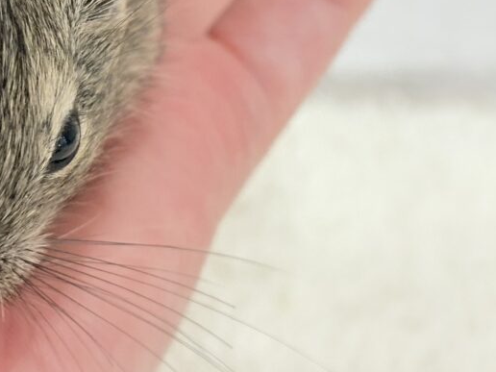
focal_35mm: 121
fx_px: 1734
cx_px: 33
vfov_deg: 12.2
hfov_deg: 16.0
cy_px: 43
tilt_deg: -50.4
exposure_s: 1/50
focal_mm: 5.96
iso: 100
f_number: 1.6
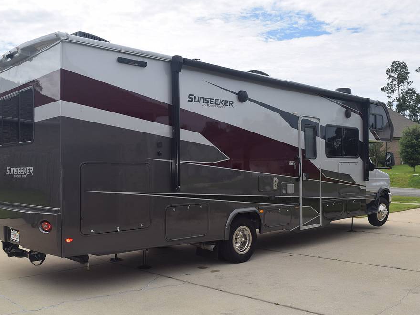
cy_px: 157
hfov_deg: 51.3
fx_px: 437
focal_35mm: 36
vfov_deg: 39.6
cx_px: 189
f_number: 10
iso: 100
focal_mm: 22
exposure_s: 1/200
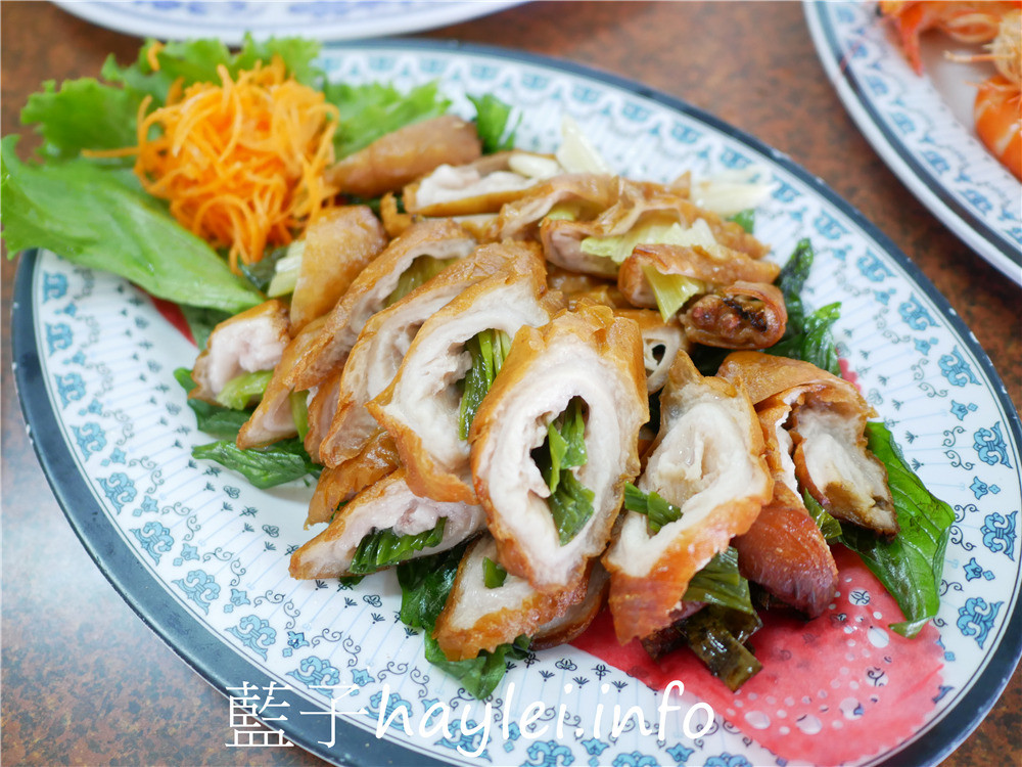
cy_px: 384
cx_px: 511
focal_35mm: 30
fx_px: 886
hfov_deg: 60.0
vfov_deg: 46.8
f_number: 1.7
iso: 640
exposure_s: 1/60
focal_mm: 15
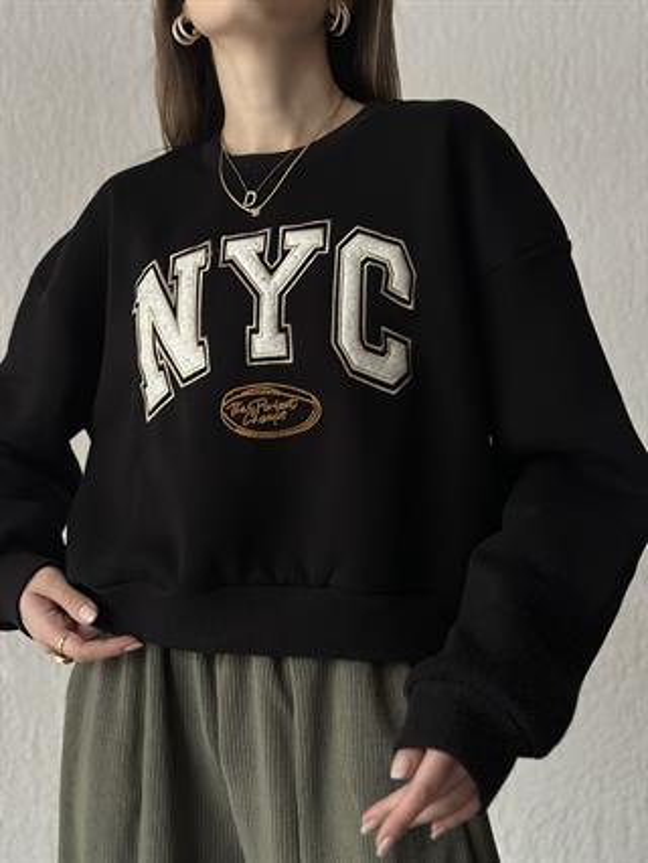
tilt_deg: +4.4
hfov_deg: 30.3
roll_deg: +0.3
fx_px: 1197
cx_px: 324
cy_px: 432
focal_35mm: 48
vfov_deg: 39.6
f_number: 1.78
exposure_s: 1/34
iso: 800
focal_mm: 6.86
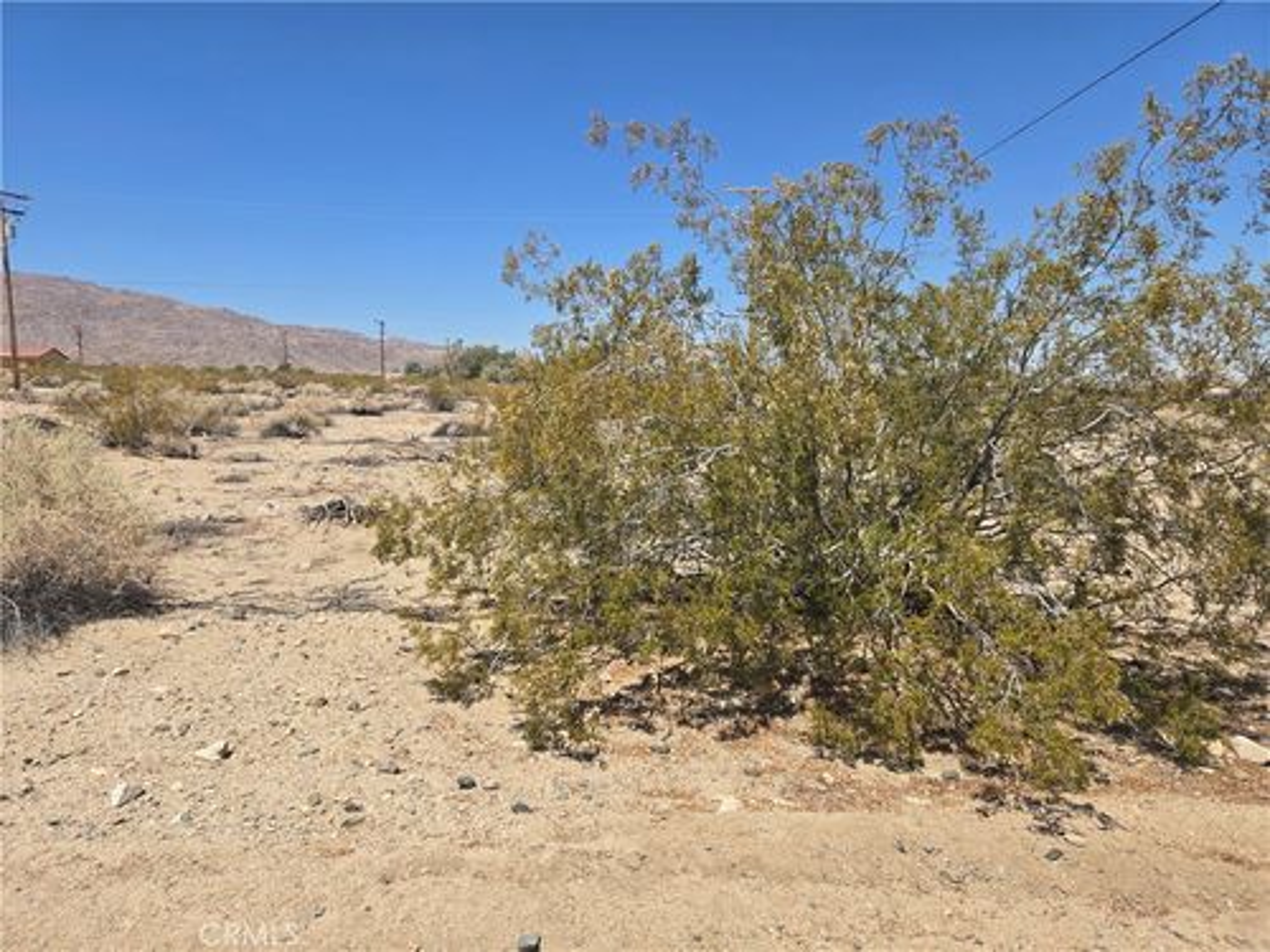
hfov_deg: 73.9
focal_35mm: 23
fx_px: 844
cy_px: 476
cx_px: 635
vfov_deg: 58.9
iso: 25
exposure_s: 1/2436
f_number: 1.8
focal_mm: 5.4
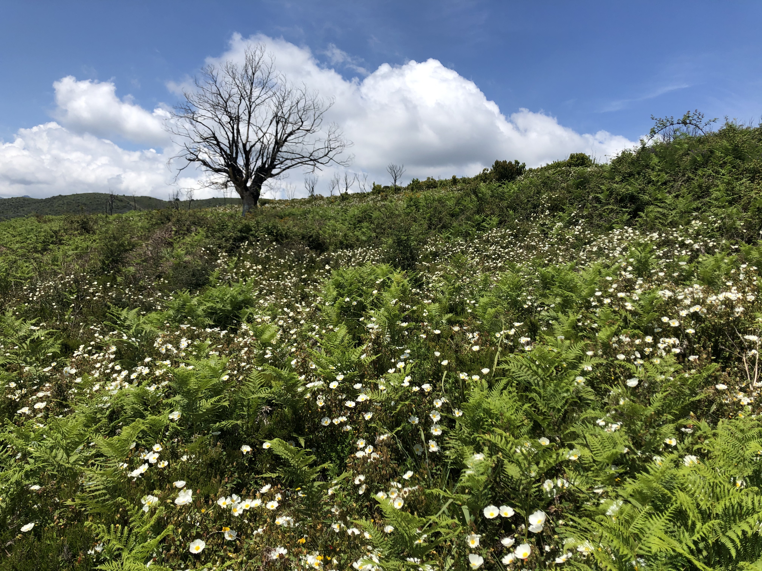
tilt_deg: -0.6
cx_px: 381
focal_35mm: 28
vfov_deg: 49.7
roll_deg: -3.2
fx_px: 616
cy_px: 286
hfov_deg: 63.4
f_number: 1.8
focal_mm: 4
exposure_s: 1/2433
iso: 20
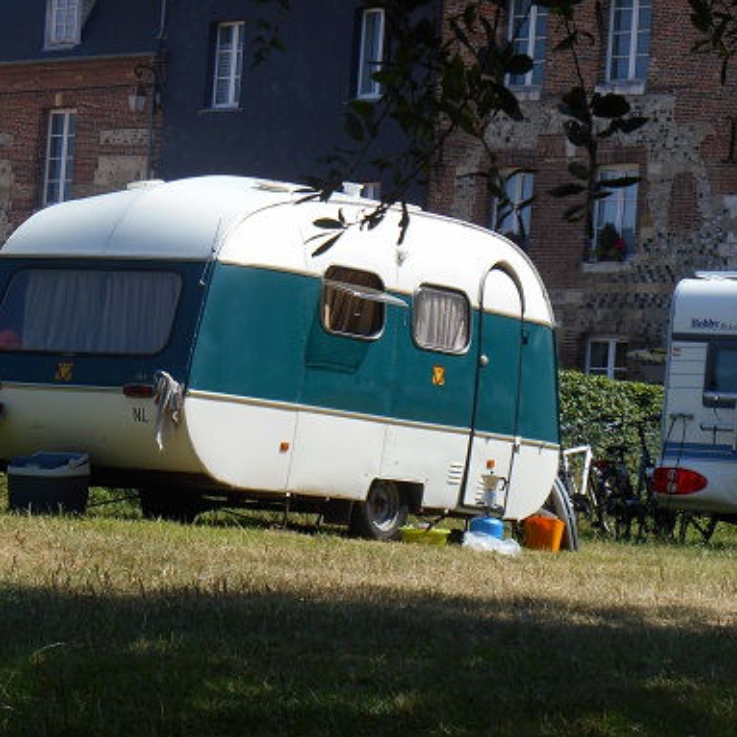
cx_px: 264
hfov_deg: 13.9
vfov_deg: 14.0
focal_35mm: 125
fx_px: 3011
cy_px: 367
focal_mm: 18.8
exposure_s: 1/400
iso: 80
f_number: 5.1
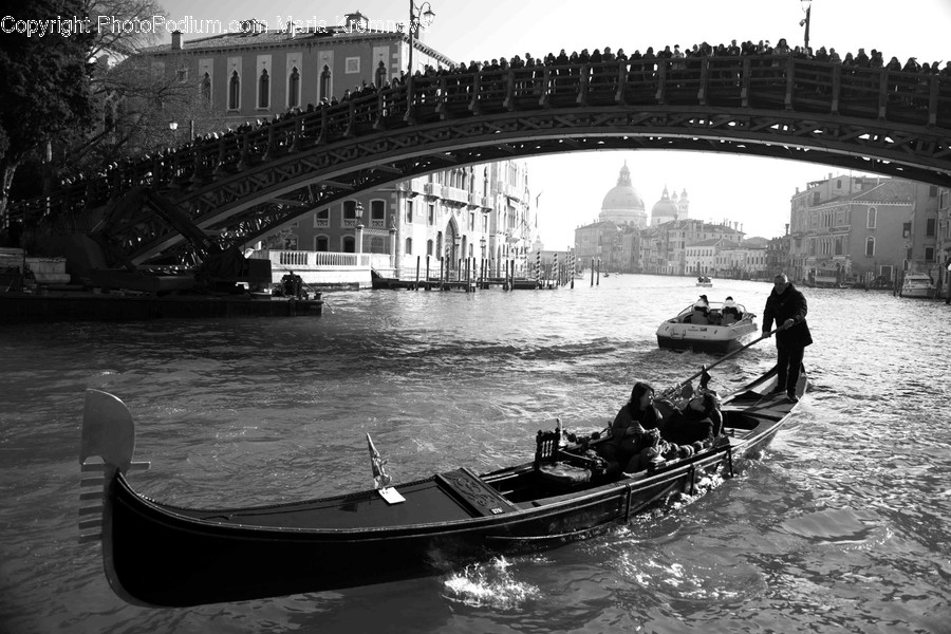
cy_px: 317
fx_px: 845
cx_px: 476
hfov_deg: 58.7
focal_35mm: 32
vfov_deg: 41.1
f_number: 6.3
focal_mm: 32
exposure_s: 1/160
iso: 100
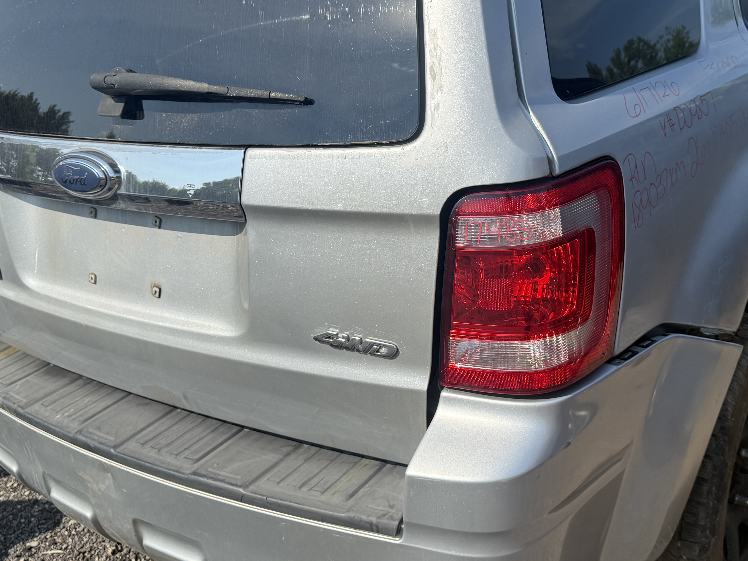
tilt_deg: -16.7
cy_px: 236
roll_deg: +4.0
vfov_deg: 36.7
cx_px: 442
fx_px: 843
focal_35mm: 39
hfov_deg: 47.6
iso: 100
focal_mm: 6.76
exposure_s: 1/4975
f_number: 1.78
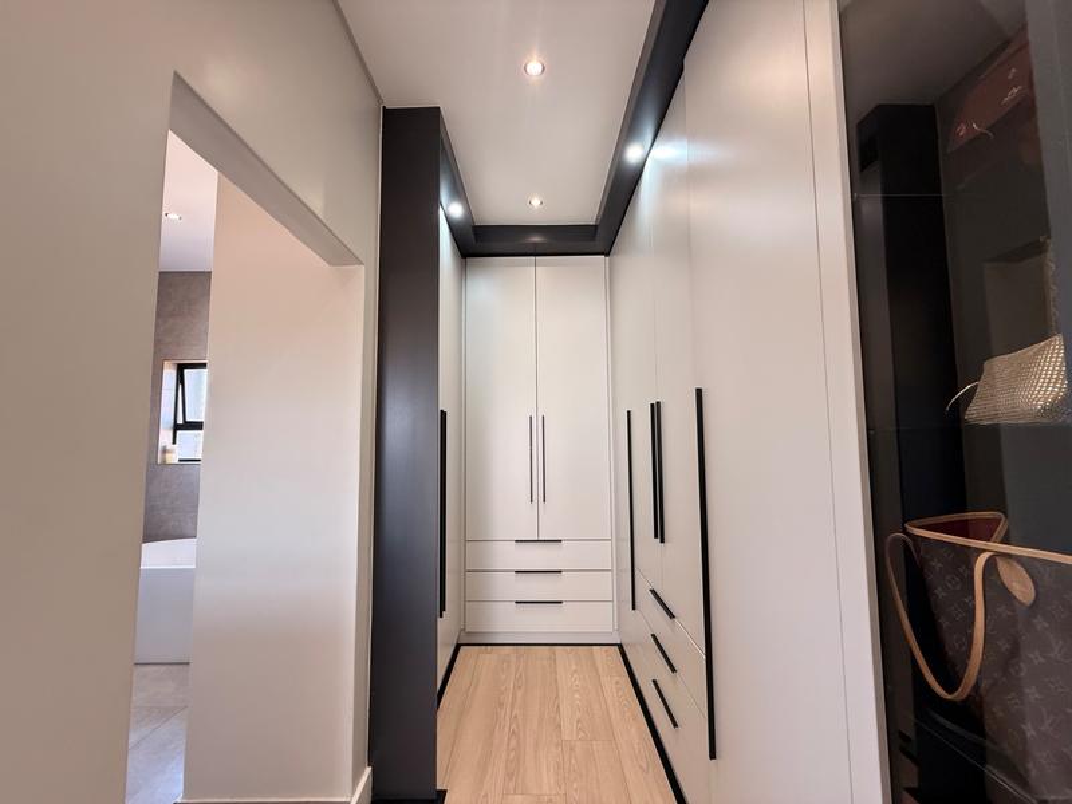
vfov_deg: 85.7
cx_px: 536
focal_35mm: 14
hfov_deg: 102.1
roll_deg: +0.6
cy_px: 402
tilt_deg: +6.4
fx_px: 434
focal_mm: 2.22
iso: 200
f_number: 2.2
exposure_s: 1/99
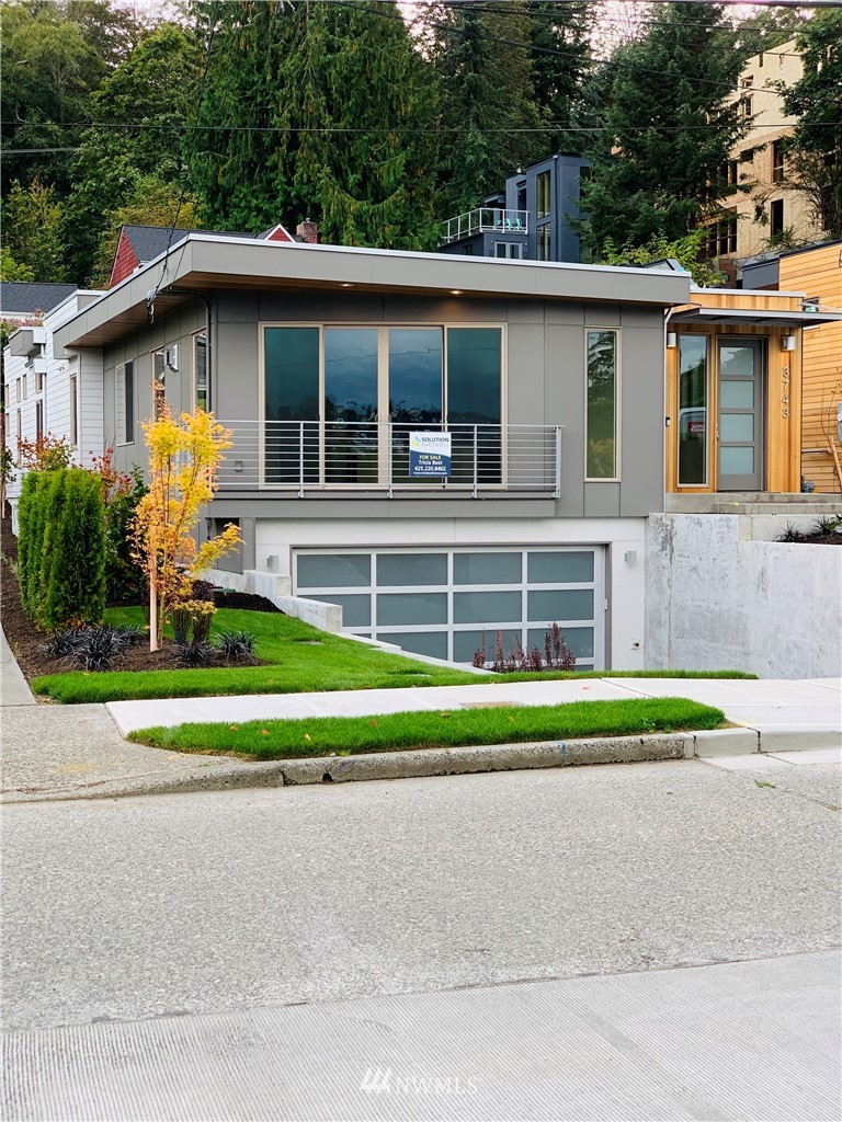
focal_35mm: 52
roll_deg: -0.2
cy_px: 561
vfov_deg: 36.8
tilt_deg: -2.0
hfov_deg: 28.0
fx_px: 1686
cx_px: 421
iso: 32
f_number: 2.4
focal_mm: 6
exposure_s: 1/122
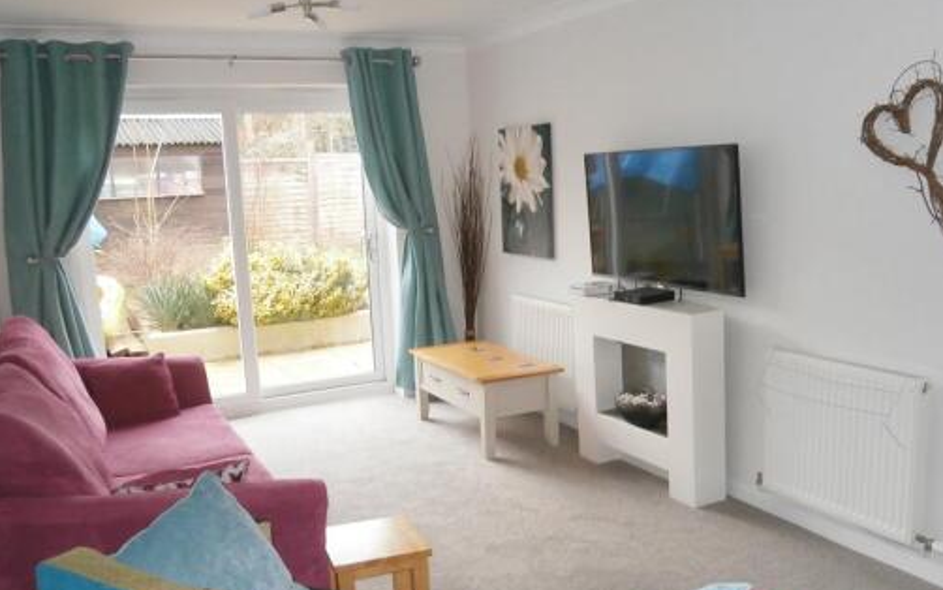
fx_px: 823
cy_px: 337
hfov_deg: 59.6
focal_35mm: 32
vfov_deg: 39.4
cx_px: 484
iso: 200
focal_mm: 4.7
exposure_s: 1/30
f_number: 2.8
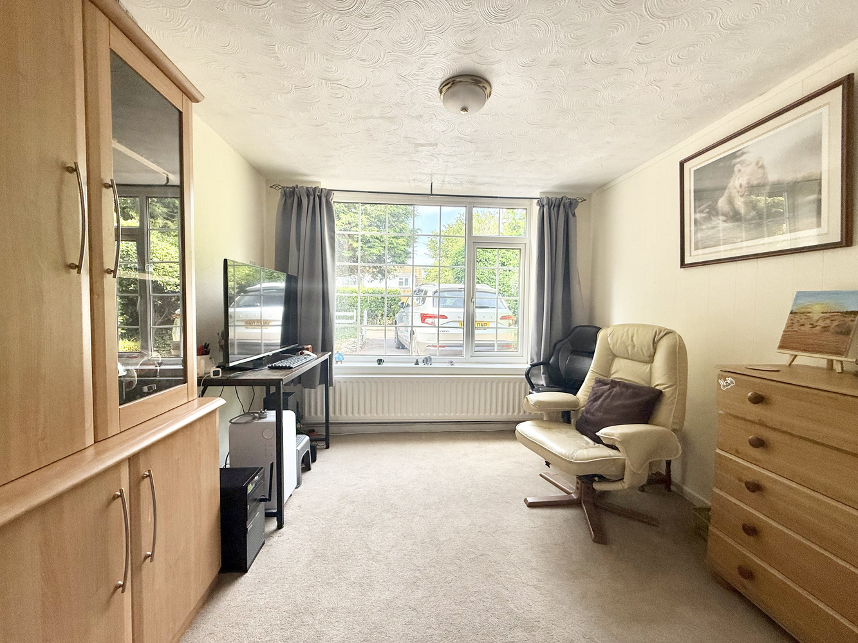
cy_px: 322
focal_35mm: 14
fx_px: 347
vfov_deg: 85.7
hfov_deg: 102.1
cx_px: 429
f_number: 2.2
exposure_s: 1/99
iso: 80
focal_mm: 2.22
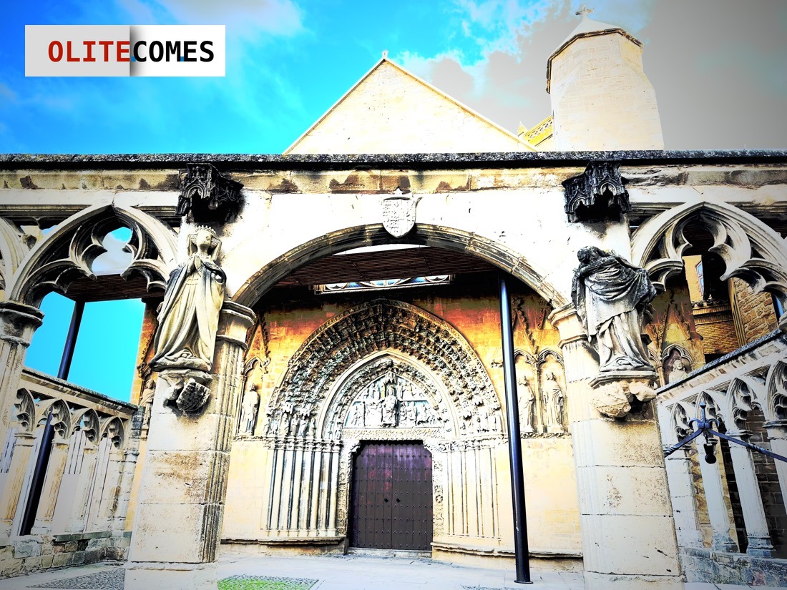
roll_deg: -0.8
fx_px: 546
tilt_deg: +20.3
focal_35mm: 24
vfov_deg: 56.8
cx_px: 394
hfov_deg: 71.6
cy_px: 295
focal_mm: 6.86
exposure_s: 1/521
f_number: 1.78
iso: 80
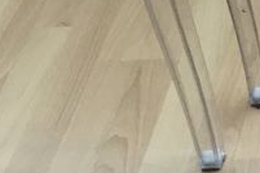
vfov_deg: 8.4
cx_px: 538
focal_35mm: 150
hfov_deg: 12.0
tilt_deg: -33.8
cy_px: -232
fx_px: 1083
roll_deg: +1.4
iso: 64
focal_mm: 4.15
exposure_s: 1/33
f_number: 2.2
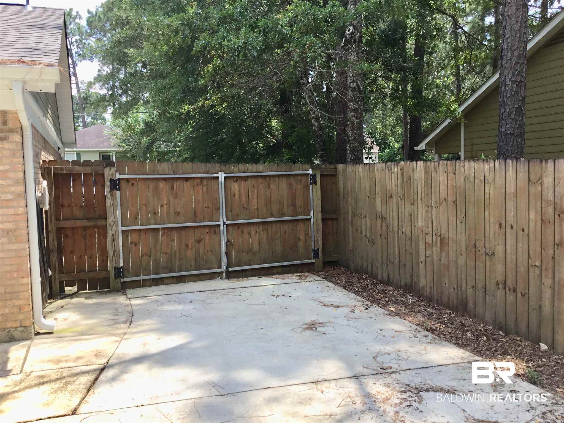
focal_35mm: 31
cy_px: 212
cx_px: 282
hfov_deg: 58.4
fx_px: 505
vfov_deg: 45.4
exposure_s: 1/436
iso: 25
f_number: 2.4
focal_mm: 3.3
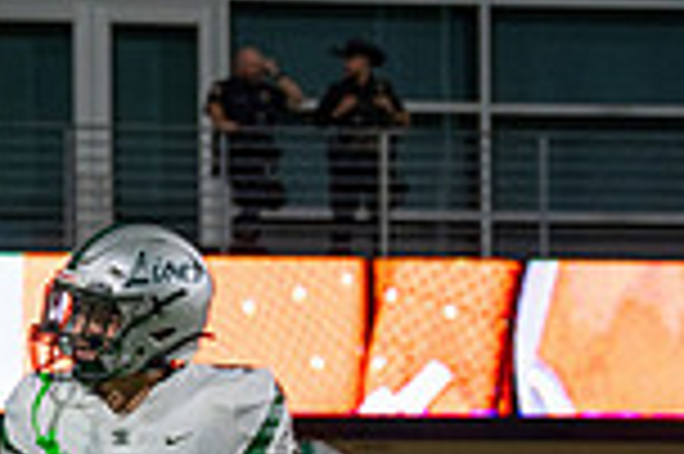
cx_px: -533
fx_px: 4859
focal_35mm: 256
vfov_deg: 5.3
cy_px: 745
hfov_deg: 7.8
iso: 1250
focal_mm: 44.4
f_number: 2.8
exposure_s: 1/1250
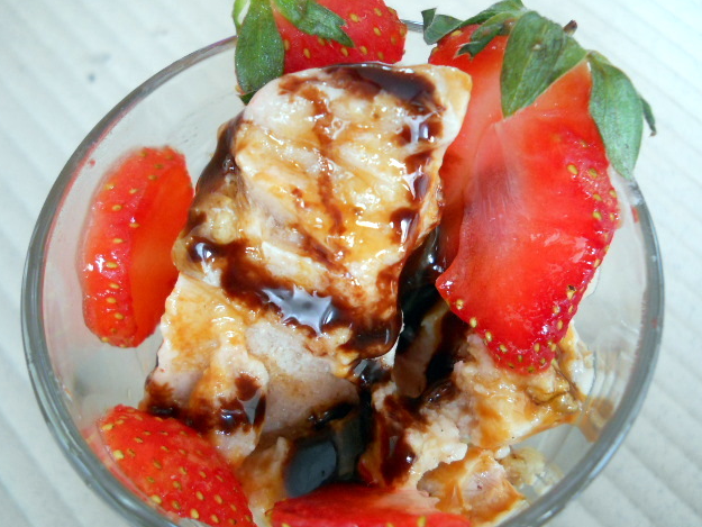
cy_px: 265
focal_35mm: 42
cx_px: 352
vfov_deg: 34.4
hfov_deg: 44.8
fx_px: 852
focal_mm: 6.72
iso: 400
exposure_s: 1/25
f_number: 3.1
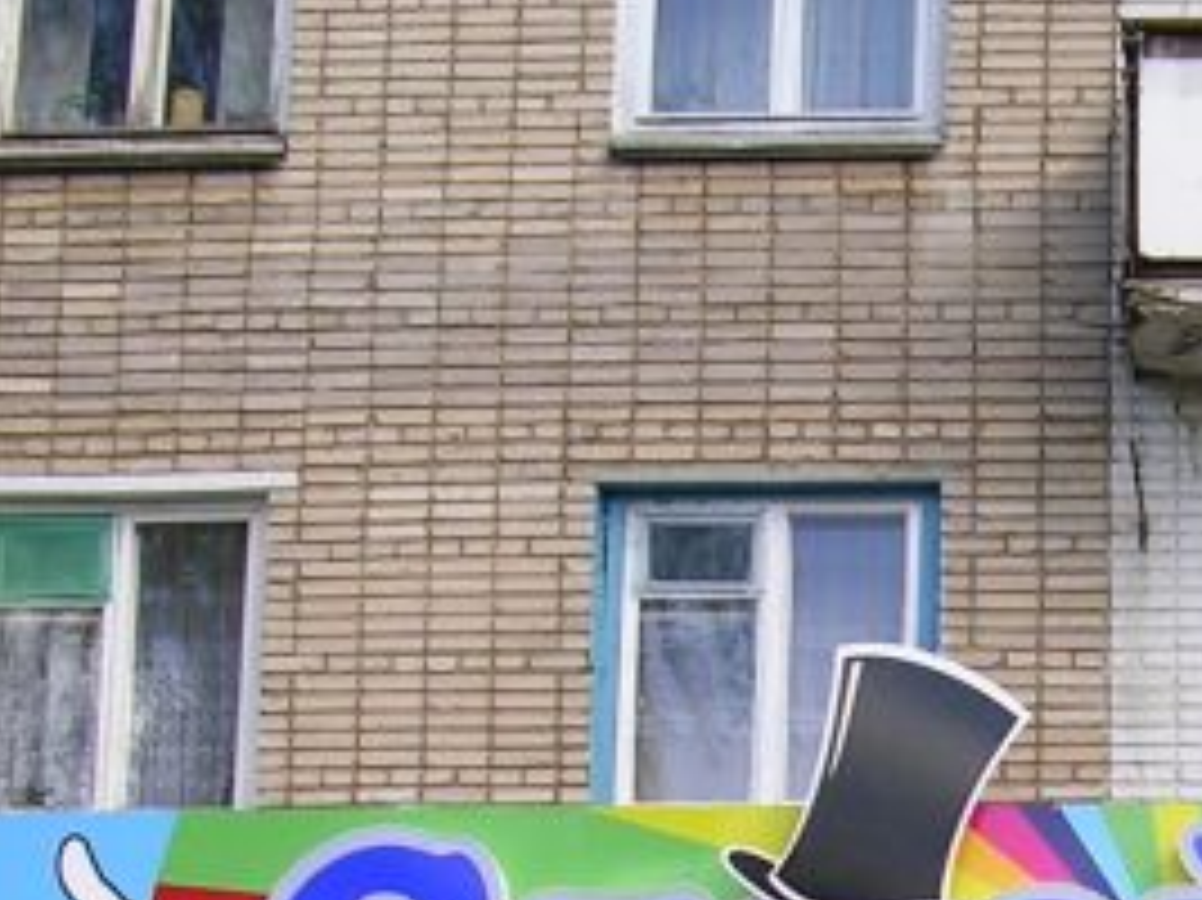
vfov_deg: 12.5
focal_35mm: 114
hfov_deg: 16.9
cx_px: 1216
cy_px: 1274
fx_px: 3957
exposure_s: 1/375
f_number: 2.8
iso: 50
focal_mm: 5.8
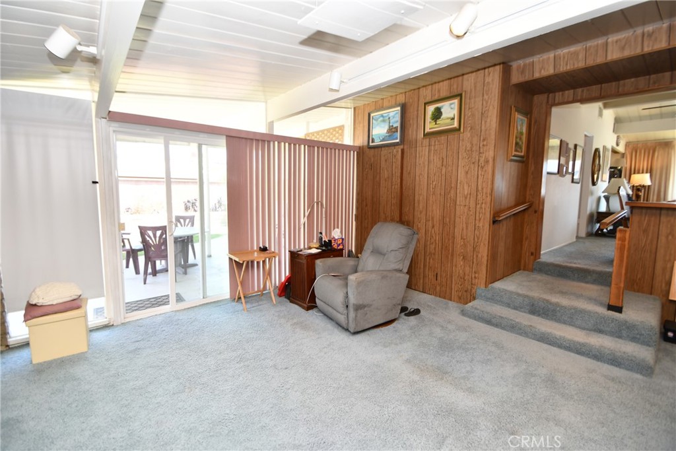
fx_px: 282
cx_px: 338
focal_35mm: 15
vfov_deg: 77.3
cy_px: 226
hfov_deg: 100.4
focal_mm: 10
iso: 220
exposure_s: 1/60
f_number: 4
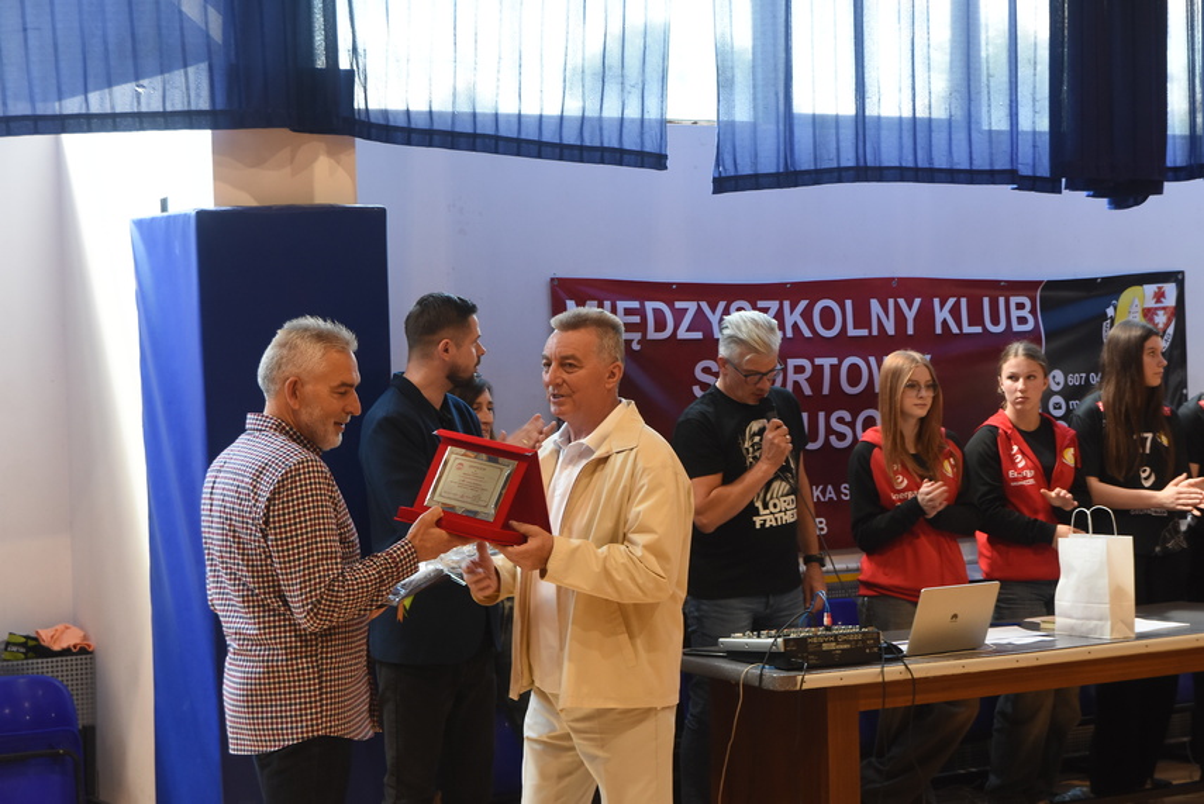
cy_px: 402
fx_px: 2509
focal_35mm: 75
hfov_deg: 27.0
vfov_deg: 18.2
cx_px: 602
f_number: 4
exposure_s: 1/160
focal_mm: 50
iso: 1000
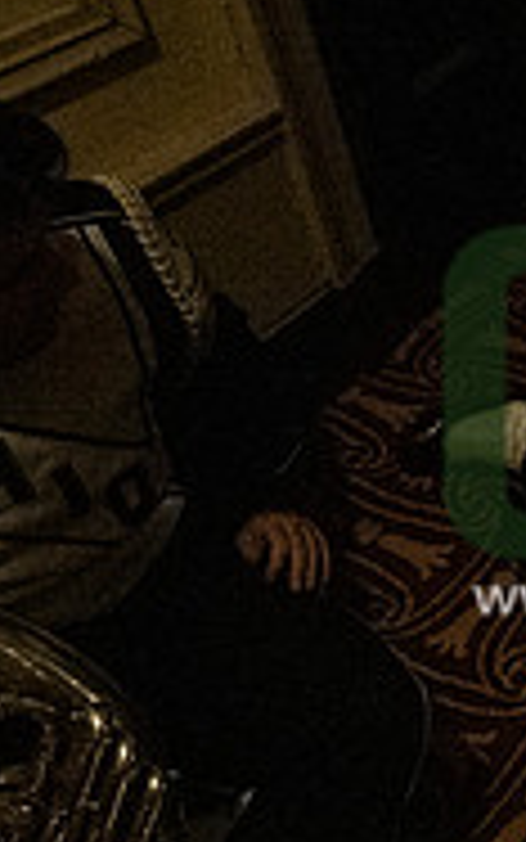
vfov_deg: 41.0
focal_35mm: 49
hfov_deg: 22.0
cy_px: 439
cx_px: 782
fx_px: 1123
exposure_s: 1/400
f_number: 4
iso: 25600
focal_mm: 15.5
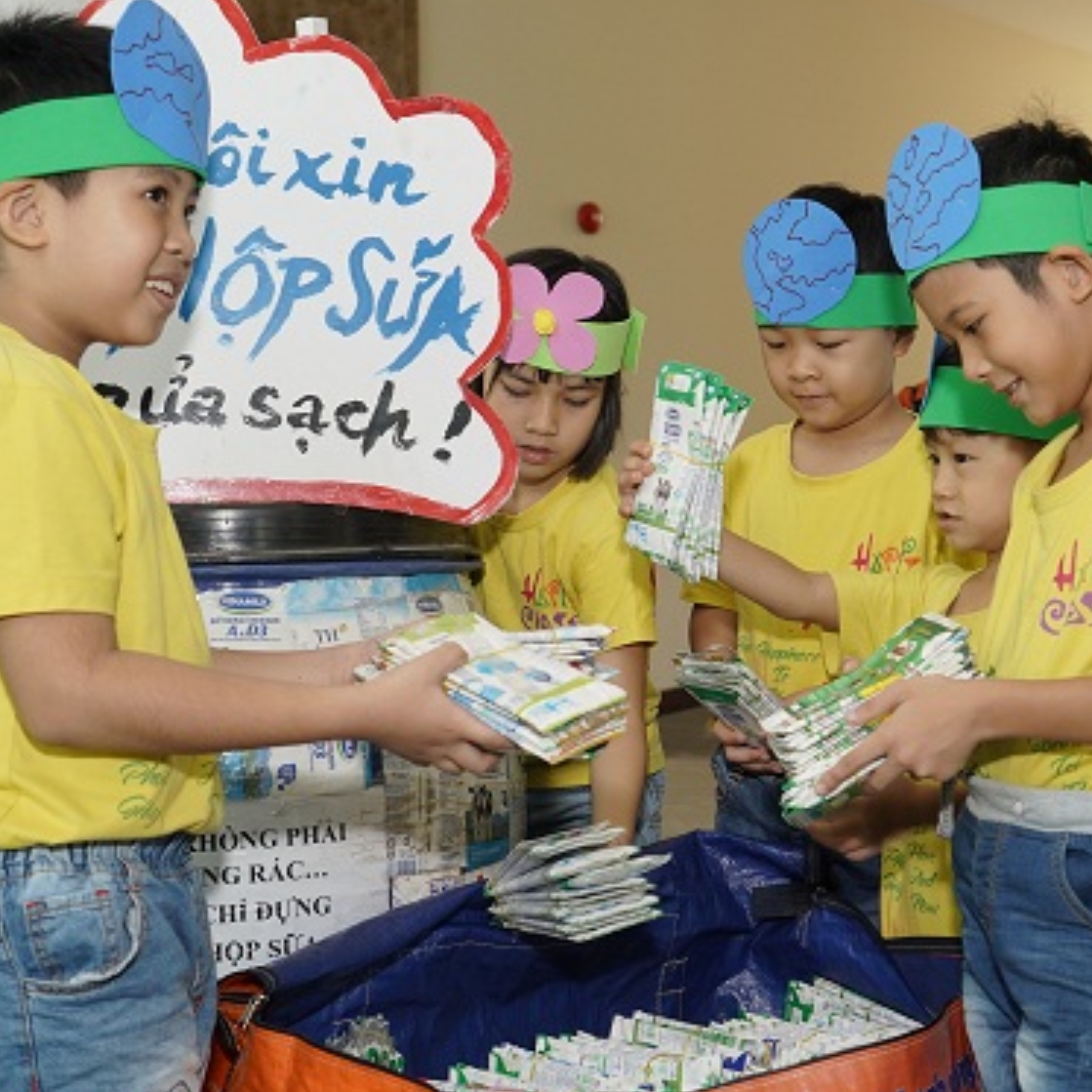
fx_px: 1963
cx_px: 749
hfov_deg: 30.8
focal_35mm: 55
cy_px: 517
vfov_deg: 31.1
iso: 640
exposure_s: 1/100
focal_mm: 34
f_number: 5
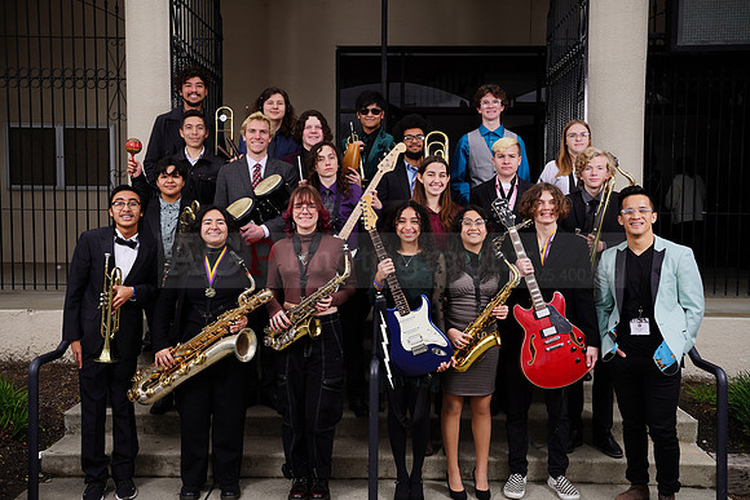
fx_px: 750
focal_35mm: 36
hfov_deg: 53.1
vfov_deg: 36.9
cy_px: 250
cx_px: 375
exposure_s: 1/200
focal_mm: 36
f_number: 8
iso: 100
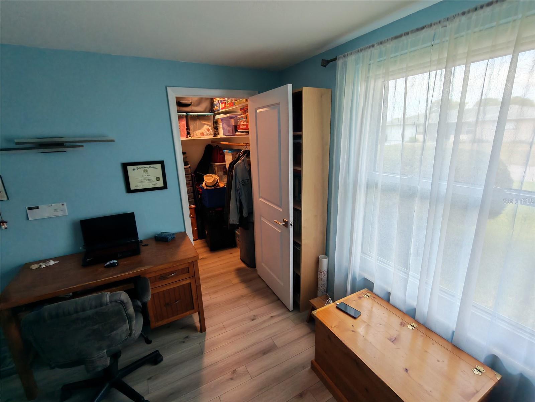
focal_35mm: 16
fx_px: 247
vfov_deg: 78.1
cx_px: 268
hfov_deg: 94.5
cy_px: 201
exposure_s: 1/50
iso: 100
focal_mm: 1.96
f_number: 2.2
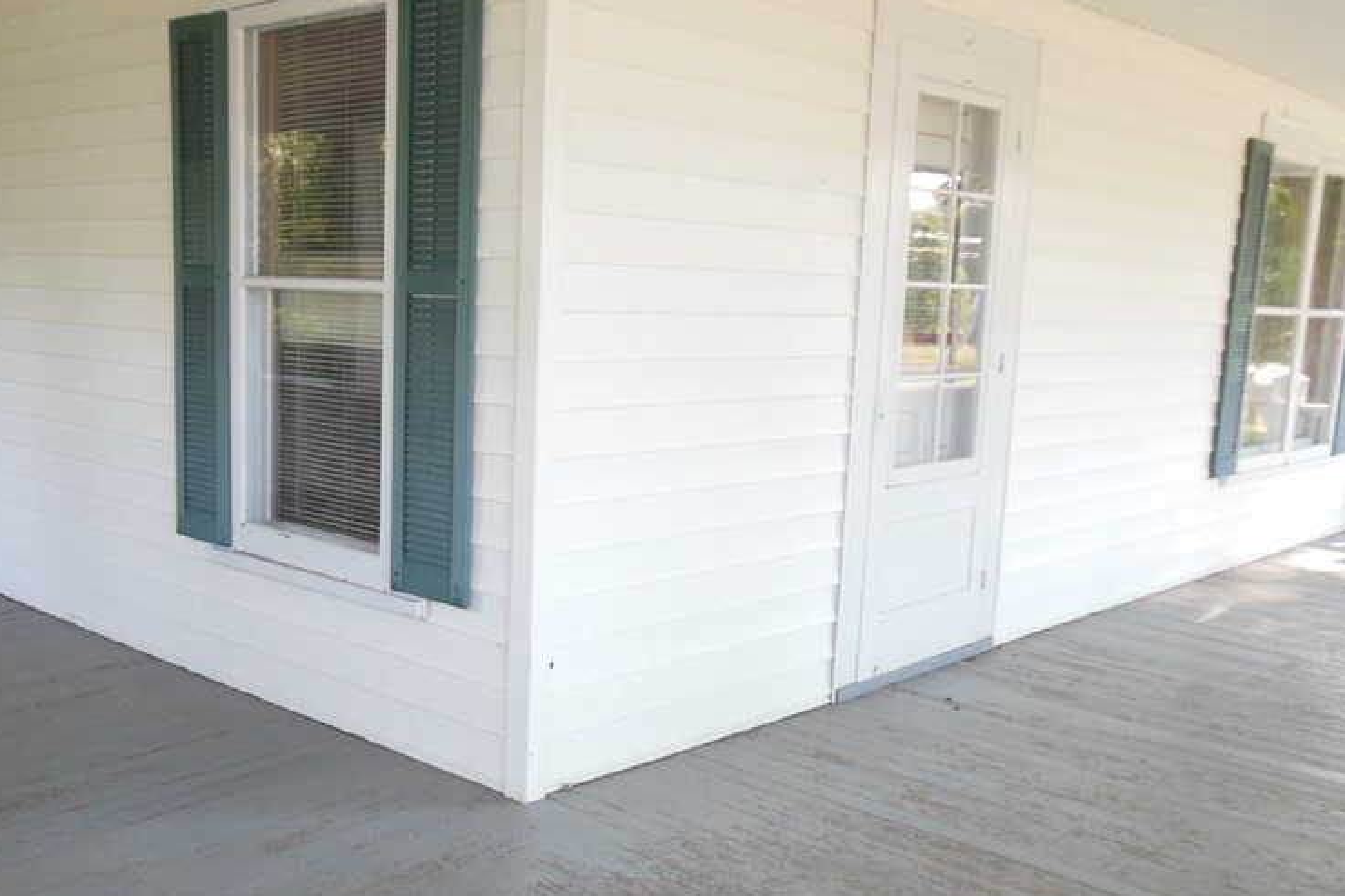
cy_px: 538
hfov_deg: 52.9
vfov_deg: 36.7
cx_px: 569
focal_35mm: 36
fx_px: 1345
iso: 125
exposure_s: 1/40
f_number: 3.2
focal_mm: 4.5
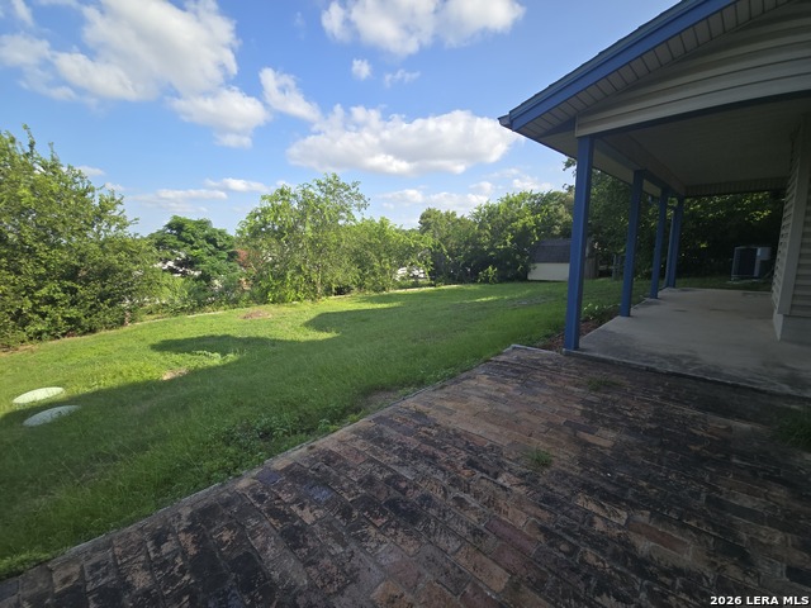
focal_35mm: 13
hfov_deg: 106.2
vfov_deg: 89.9
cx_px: 406
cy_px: 304
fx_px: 305
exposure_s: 1/1038
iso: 50
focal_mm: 2.2
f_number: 2.2
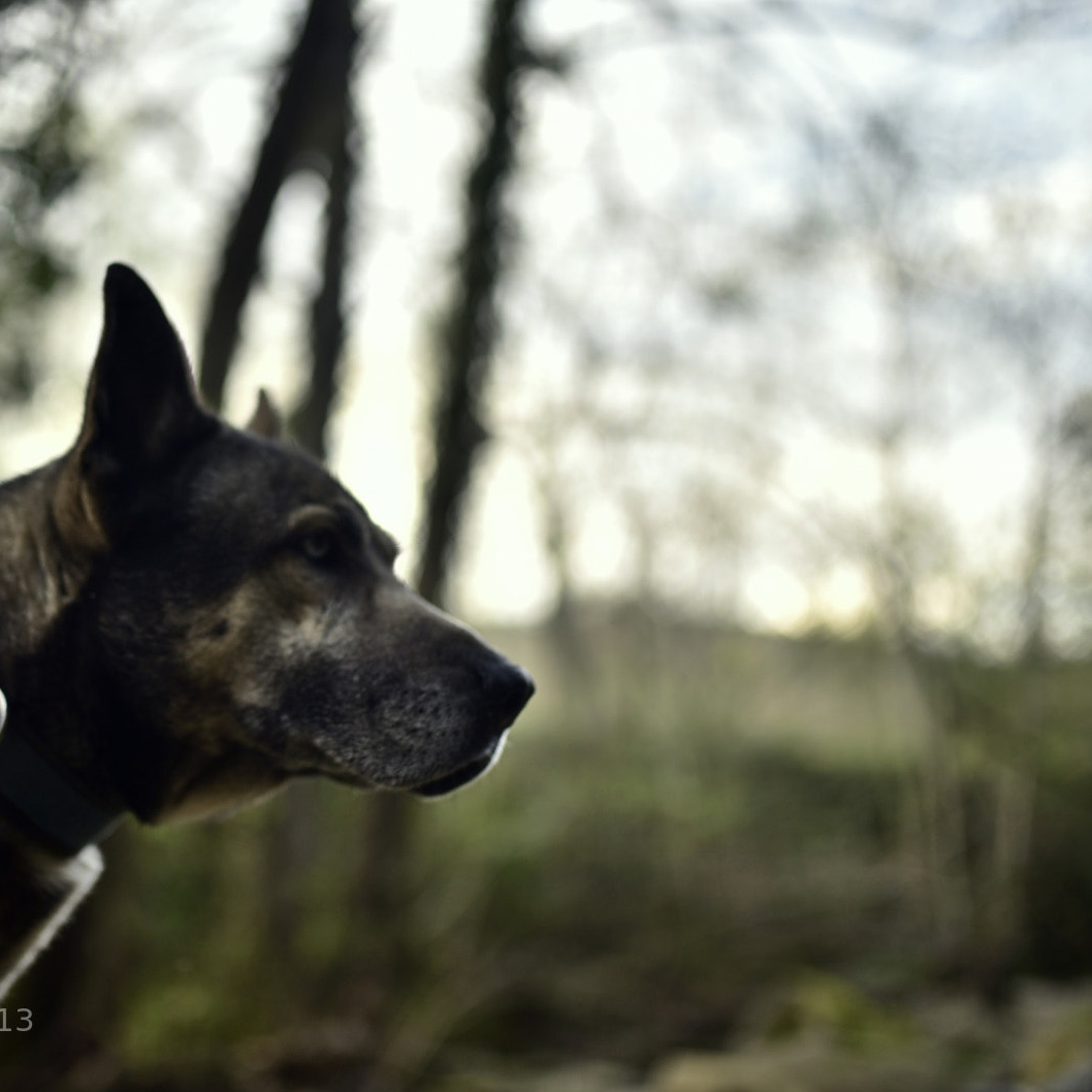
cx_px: 319
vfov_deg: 37.6
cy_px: 550
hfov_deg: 36.9
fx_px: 1606
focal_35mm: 45
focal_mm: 35
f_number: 1.4
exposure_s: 1/640
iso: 100
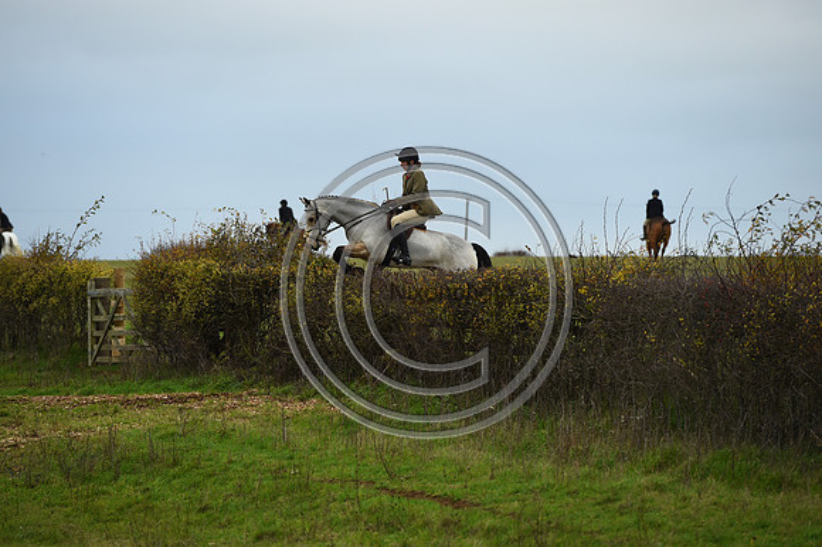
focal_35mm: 200
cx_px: 411
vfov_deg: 6.9
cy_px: 274
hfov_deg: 10.3
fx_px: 4564
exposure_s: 1/1000
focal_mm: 200
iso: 1100
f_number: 5
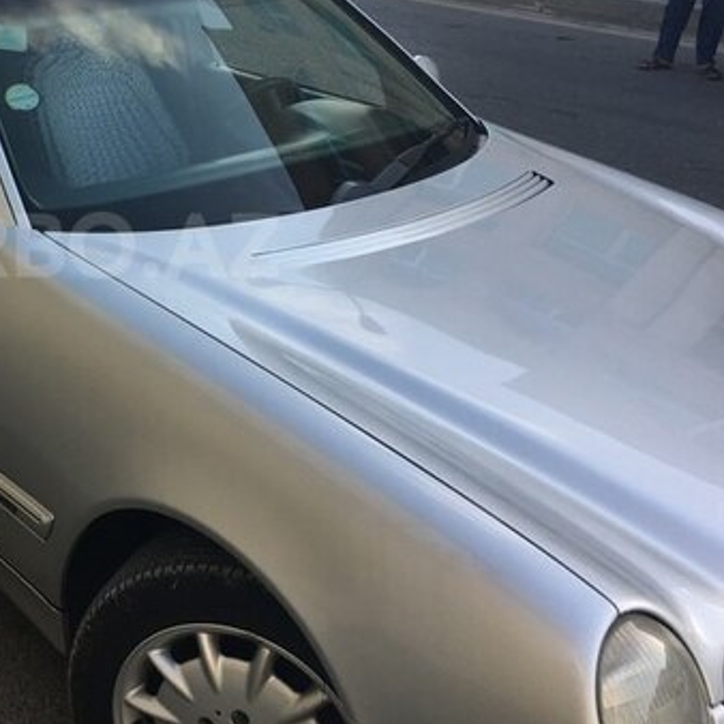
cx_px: 60
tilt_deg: -18.5
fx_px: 1183
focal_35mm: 50
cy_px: 245
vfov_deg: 33.7
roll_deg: -1.6
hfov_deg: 32.2
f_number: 2.2
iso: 25
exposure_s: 1/444
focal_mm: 4.15
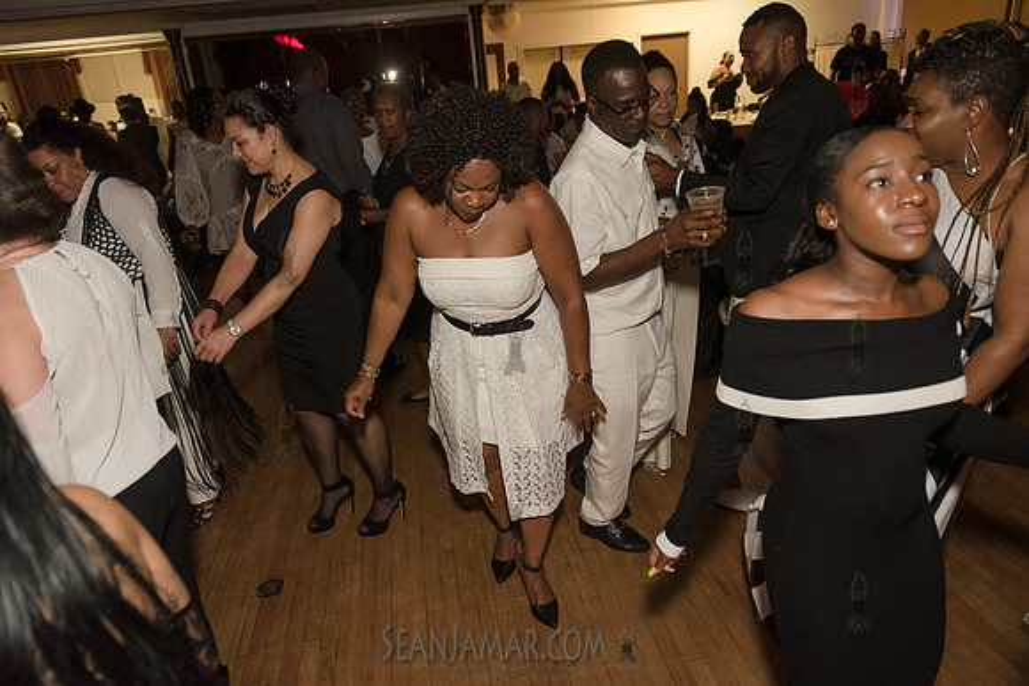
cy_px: 343
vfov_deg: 53.2
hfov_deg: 73.7
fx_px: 686
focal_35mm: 24
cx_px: 514
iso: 2000
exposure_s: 1/250
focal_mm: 24
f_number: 3.5
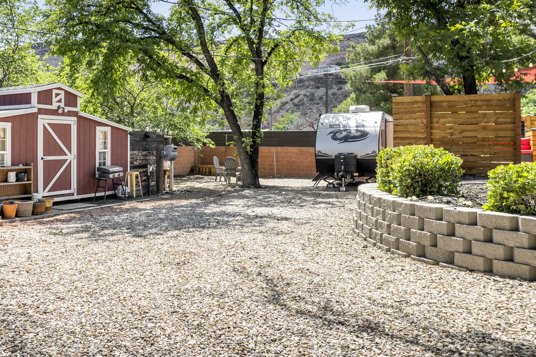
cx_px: 154
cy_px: 124
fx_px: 476
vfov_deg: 40.7
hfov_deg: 56.6
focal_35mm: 32
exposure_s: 1/60
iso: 100
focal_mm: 8.38
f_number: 2.8
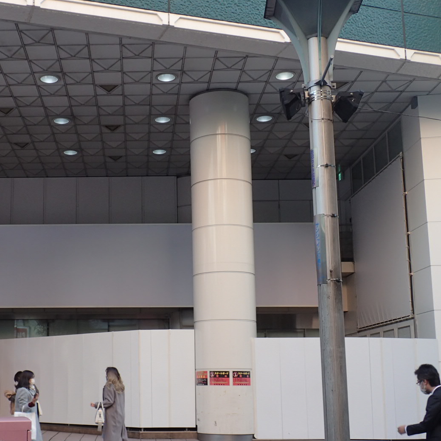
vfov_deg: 34.5
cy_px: 268
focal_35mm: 49
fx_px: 706
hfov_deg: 34.1
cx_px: 123
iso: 100
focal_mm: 5.5
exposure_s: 1/100
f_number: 3.2
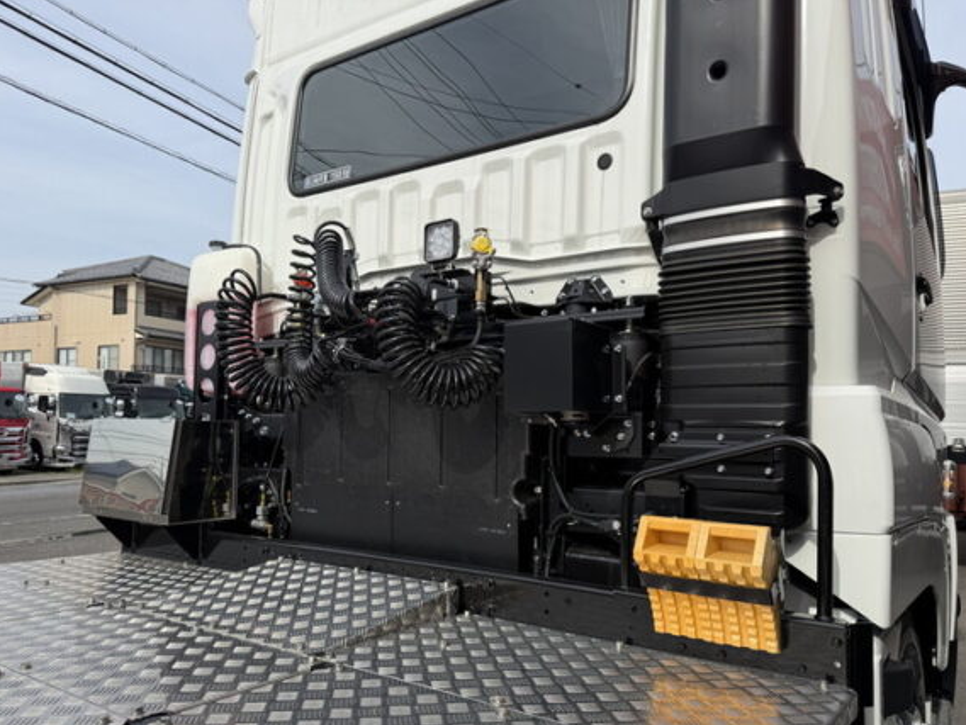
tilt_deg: +3.7
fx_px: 754
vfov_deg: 51.3
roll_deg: -0.8
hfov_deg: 65.3
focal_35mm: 27
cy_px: 404
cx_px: 482
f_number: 1.78
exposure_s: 1/3425
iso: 80
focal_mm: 6.76
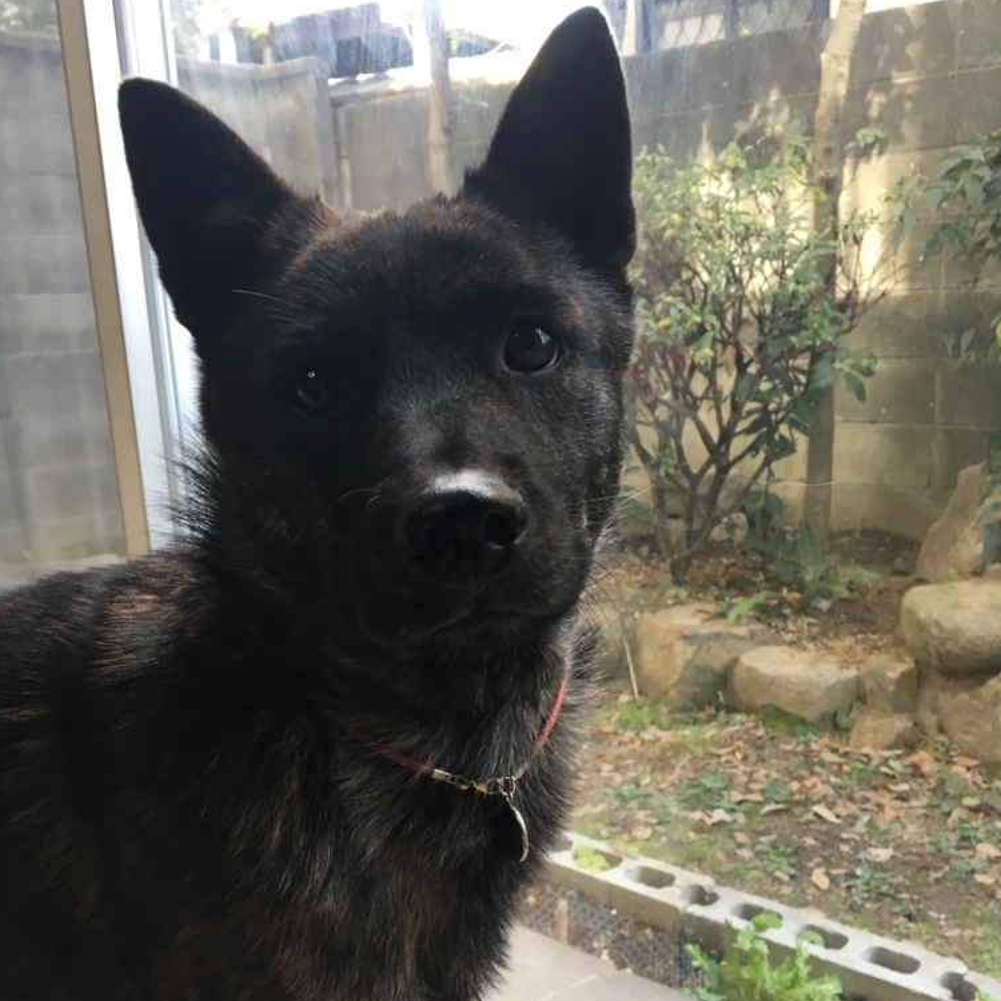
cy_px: 614
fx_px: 1145
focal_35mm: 35
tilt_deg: -16.0
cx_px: 499
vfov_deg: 46.9
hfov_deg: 47.2
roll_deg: +3.3
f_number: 2.2
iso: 25
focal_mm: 4.15
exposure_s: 1/30
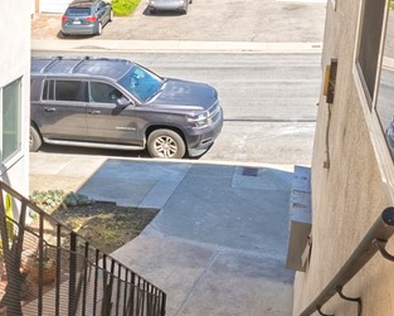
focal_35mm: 52
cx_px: 22
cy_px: 45
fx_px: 607
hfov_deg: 33.6
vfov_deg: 28.3
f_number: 11
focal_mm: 16
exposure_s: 1/2500
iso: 400
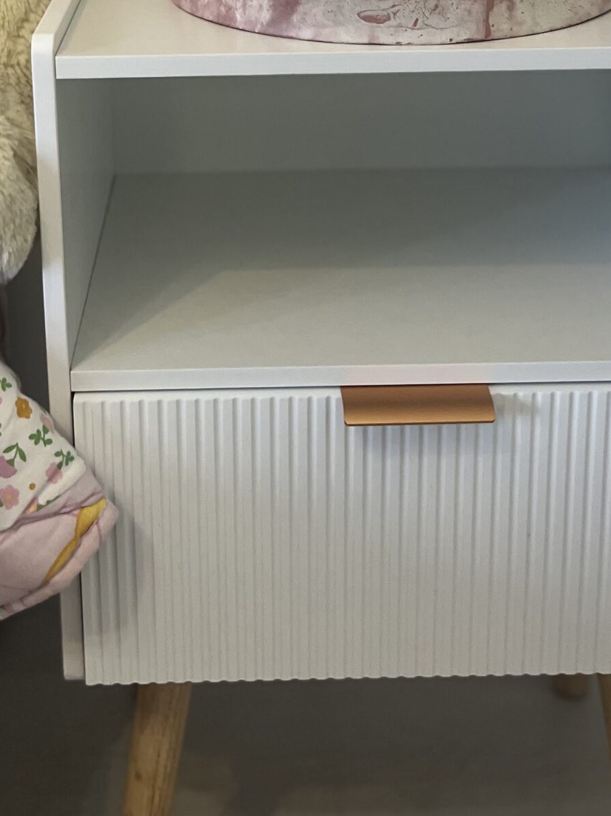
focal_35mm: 56
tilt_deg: -13.0
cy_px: -25
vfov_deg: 31.4
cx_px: 235
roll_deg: +1.4
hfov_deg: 26.0
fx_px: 1319
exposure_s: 1/50
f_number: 1.6
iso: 250
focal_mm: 5.1
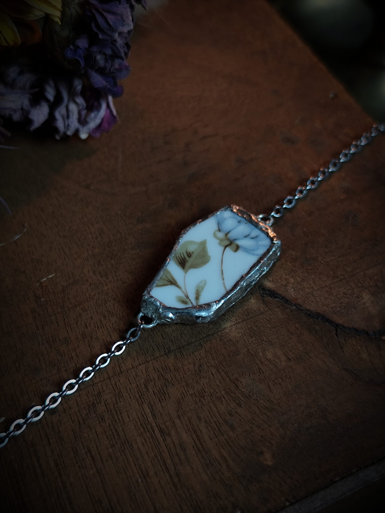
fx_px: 682
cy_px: 256
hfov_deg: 31.5
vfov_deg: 41.2
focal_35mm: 46
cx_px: 192
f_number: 1.65
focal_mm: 6.19
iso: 160
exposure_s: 1/50
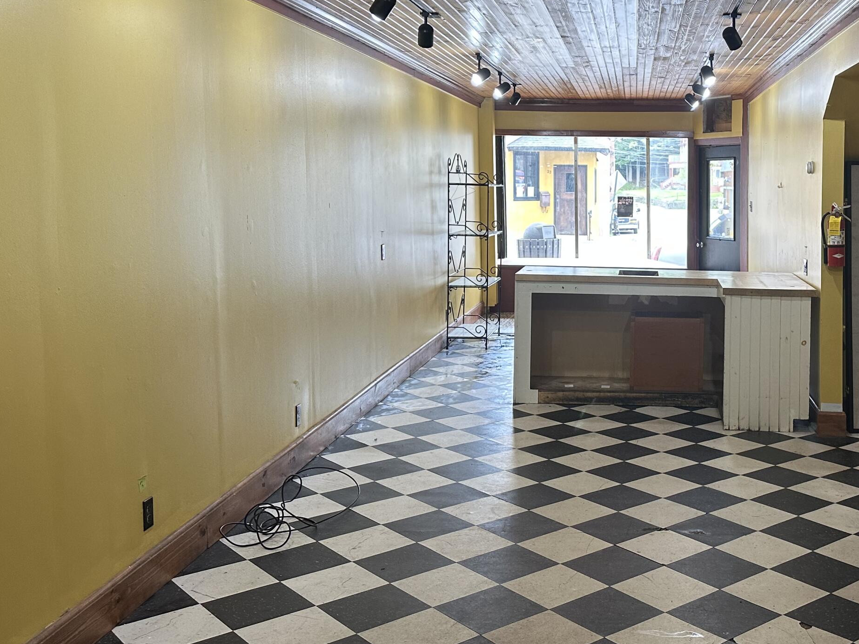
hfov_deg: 46.2
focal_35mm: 39
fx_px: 968
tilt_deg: -4.2
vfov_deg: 36.6
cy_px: 246
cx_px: 642
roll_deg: -0.2
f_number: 1.78
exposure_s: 1/120
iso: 160
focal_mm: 6.86
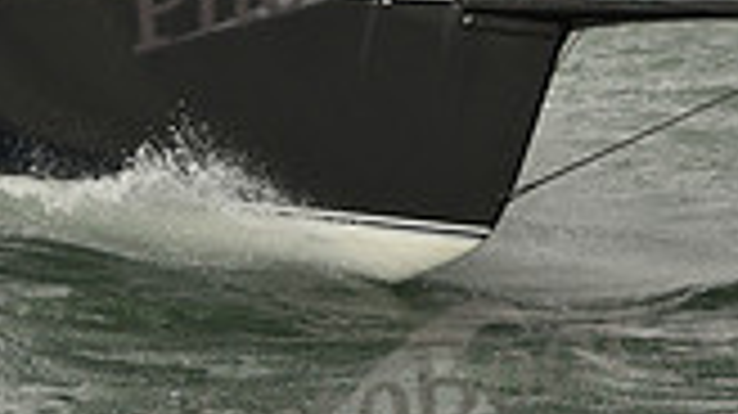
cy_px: -236
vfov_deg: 3.6
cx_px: -104
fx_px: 6512
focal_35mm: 333
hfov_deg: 6.5
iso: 320
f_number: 11
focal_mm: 90
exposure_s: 1/800
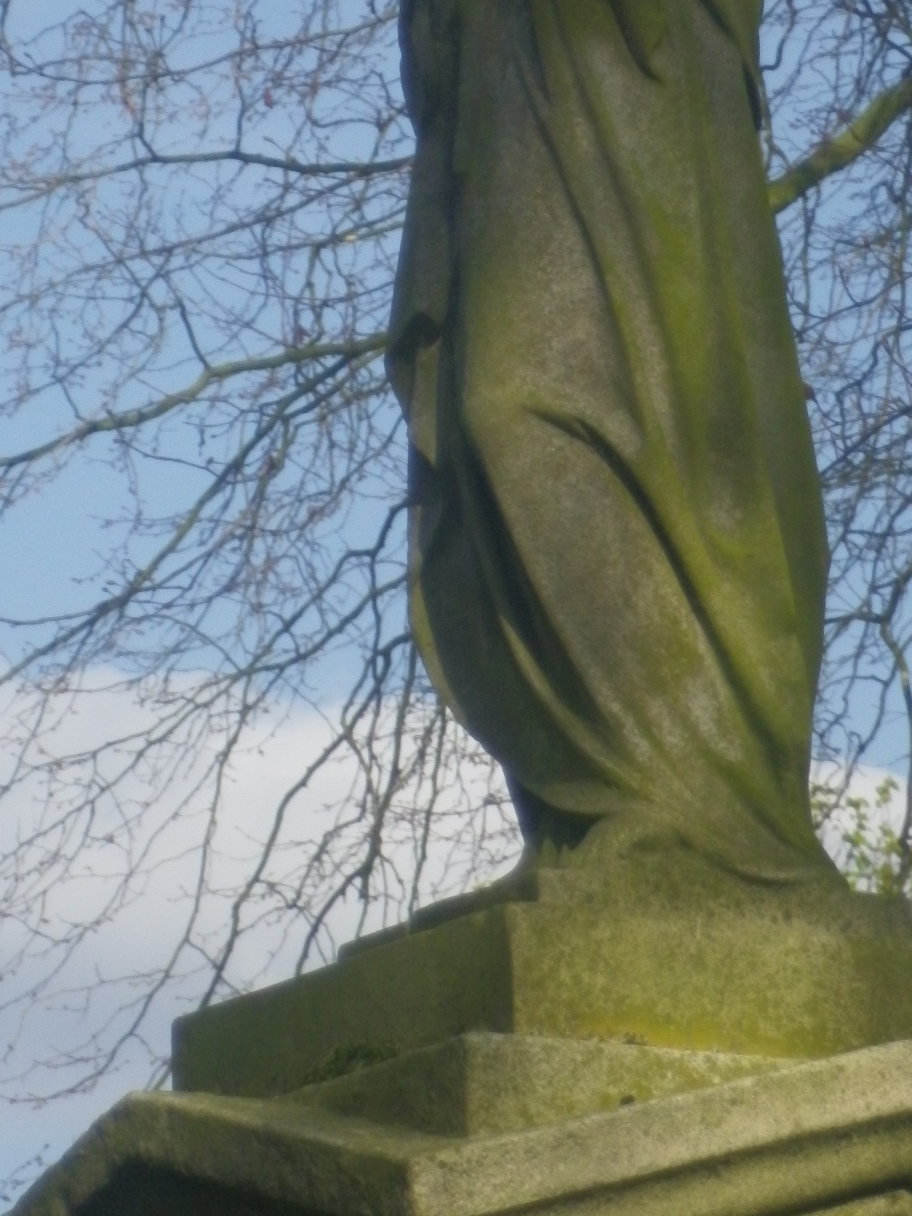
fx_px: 8818
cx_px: 386
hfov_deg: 5.9
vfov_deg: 7.9
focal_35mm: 251
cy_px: 171
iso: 160
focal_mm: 25.25
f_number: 5.9
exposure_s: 1/640
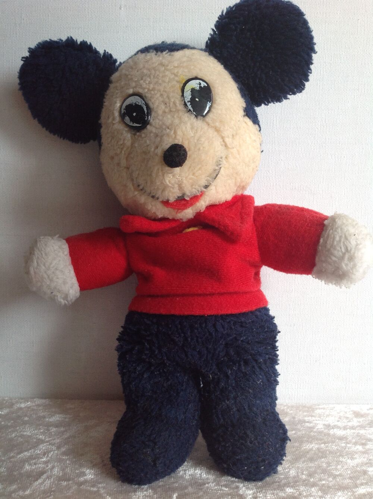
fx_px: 504
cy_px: 250
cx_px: 186
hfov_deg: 40.6
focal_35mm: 35
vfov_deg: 52.7
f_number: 2.4
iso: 100
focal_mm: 4.28
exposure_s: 1/120
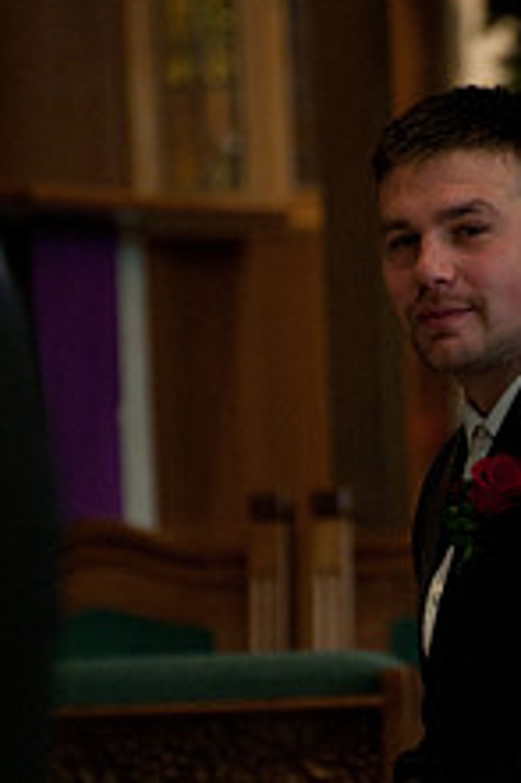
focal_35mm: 610
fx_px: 13262
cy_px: 631
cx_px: 463
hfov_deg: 2.3
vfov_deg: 3.4
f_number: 6.3
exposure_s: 1/60
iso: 4000
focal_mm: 300
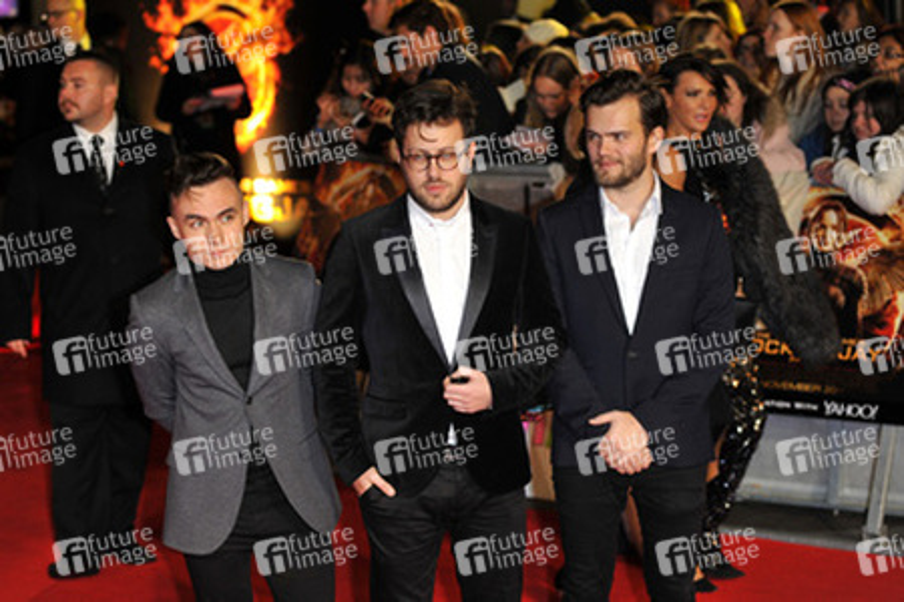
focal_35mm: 86
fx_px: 2159
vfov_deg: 15.9
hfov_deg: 23.6
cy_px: 301
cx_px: 452
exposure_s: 1/250
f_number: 4
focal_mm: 86
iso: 1000
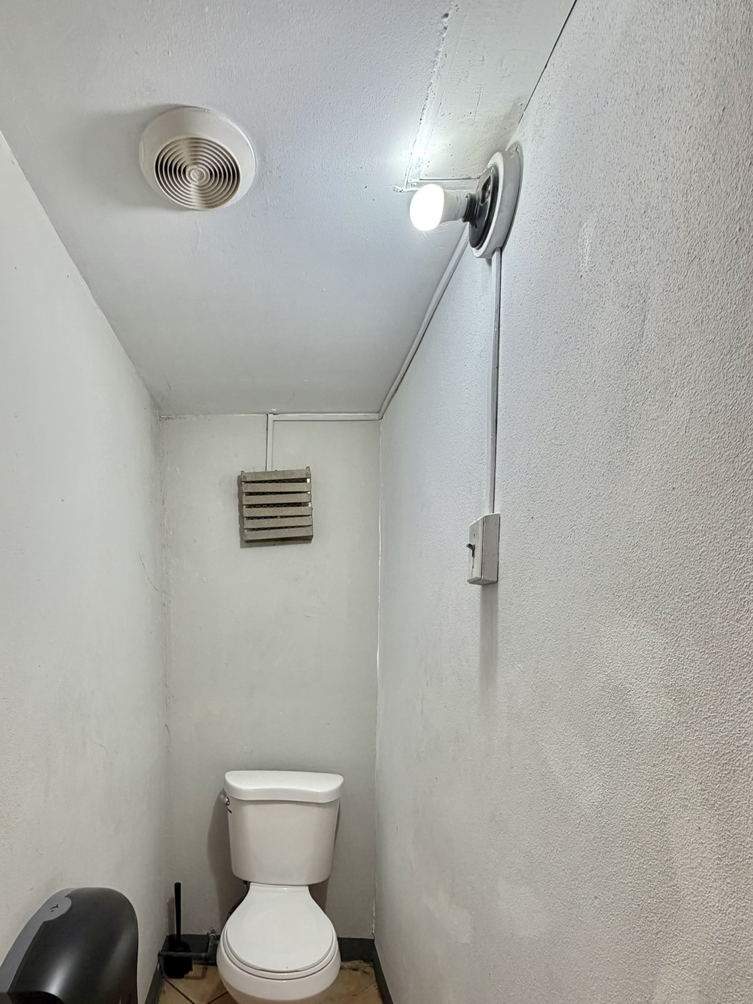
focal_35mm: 19
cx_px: 273
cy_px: 679
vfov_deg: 81.5
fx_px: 551
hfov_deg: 67.4
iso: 200
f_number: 2.2
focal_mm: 2.22
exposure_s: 1/120
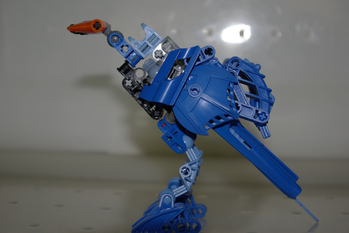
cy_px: 116
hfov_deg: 33.4
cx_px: 174
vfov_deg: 22.7
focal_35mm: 60
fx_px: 582
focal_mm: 40
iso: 400
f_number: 4.5
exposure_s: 1/60
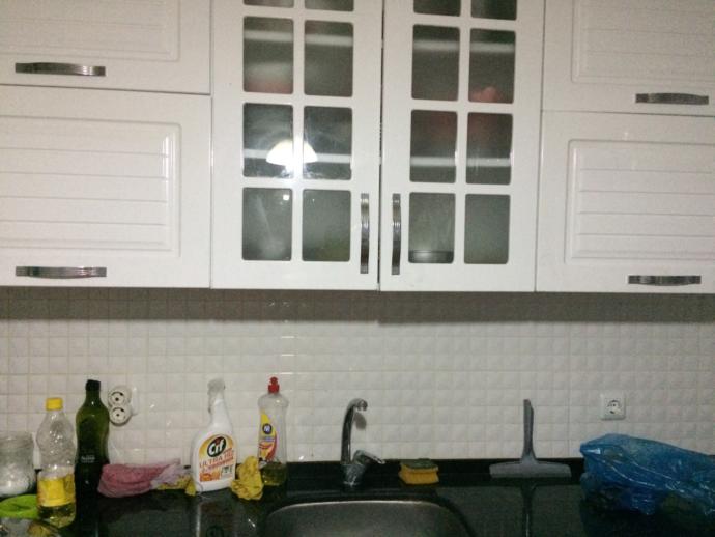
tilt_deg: -1.7
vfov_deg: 48.3
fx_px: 599
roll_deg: +0.1
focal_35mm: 29
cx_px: 358
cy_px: 268
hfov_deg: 61.6
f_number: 2.2
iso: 500
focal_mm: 4.15
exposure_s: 1/17
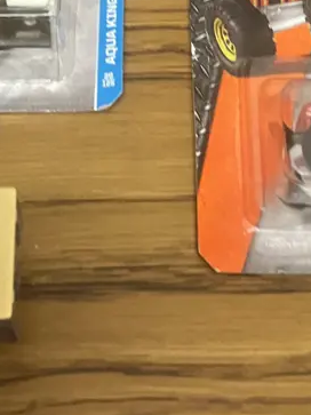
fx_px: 947
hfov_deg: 18.6
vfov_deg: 22.6
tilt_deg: -52.6
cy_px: -95
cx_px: 145
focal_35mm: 79
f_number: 1.8
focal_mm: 3.99
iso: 200
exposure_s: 1/50
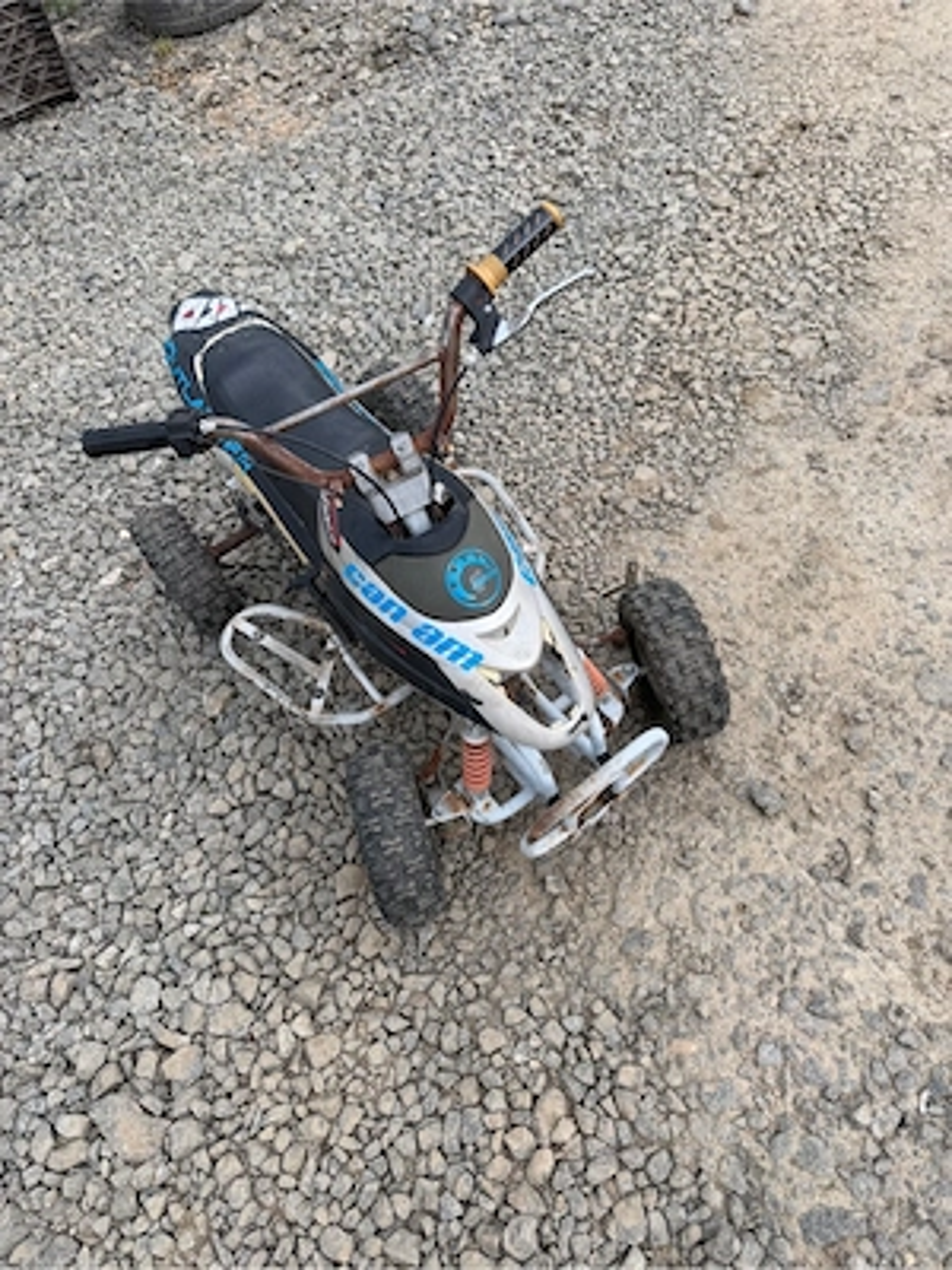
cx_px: 476
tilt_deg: -52.8
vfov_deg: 71.6
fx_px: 880
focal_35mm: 24
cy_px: 635
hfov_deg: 56.8
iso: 64
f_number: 1.78
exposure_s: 1/204
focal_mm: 6.76
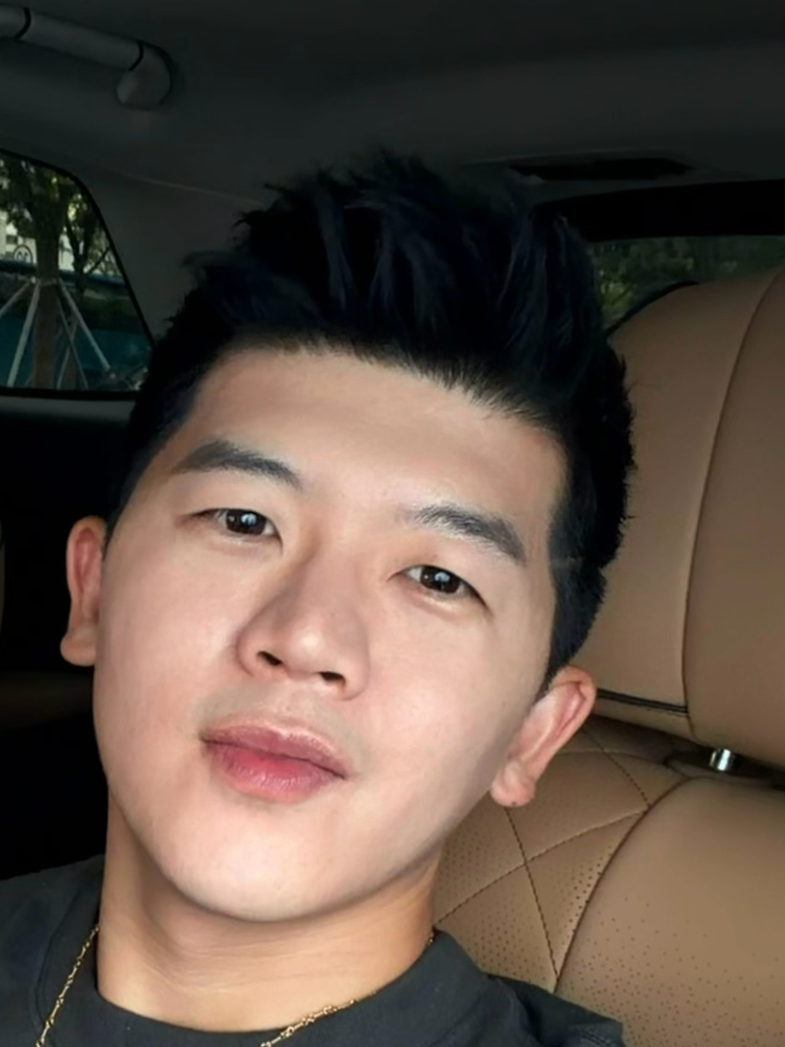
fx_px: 1361
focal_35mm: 45
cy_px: 756
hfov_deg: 31.6
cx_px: 199
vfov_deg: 41.1
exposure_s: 1/60
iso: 125
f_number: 1.5
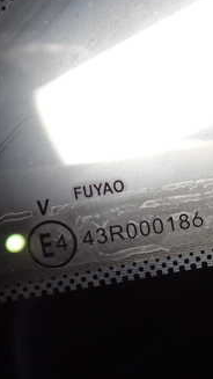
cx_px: 176
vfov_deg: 34.8
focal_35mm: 60
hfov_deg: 19.8
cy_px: 217
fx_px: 602
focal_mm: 5.4
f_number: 2.3
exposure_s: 1/60
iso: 125
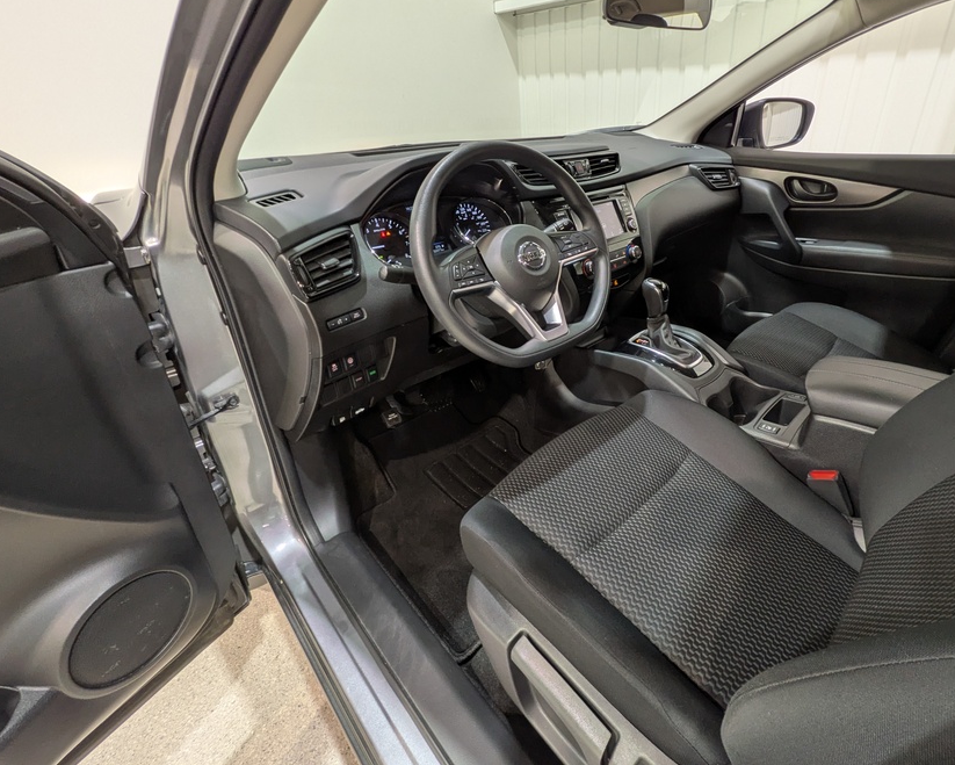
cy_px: 338
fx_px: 481
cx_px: 562
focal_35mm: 17
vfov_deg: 76.7
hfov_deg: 88.7
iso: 58
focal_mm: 1.83
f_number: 2.2
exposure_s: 1/24
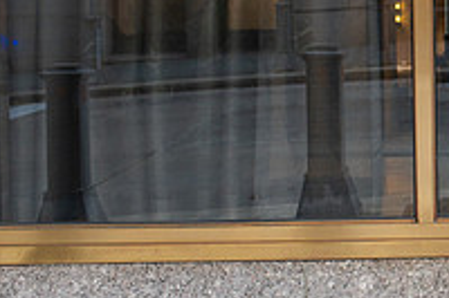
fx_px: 1296
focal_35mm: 104
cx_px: 623
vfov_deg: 13.0
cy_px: 13
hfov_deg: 18.0
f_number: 3.5
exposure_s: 1/400
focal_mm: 35
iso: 1000
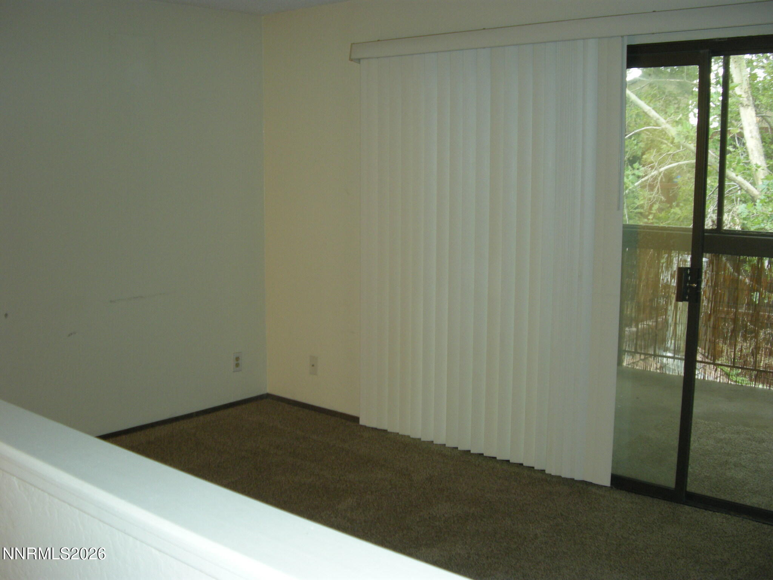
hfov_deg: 50.1
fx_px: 826
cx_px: 386
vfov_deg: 38.7
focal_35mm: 37
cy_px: 290
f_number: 2.8
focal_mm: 7.9
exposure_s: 1/30
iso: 174
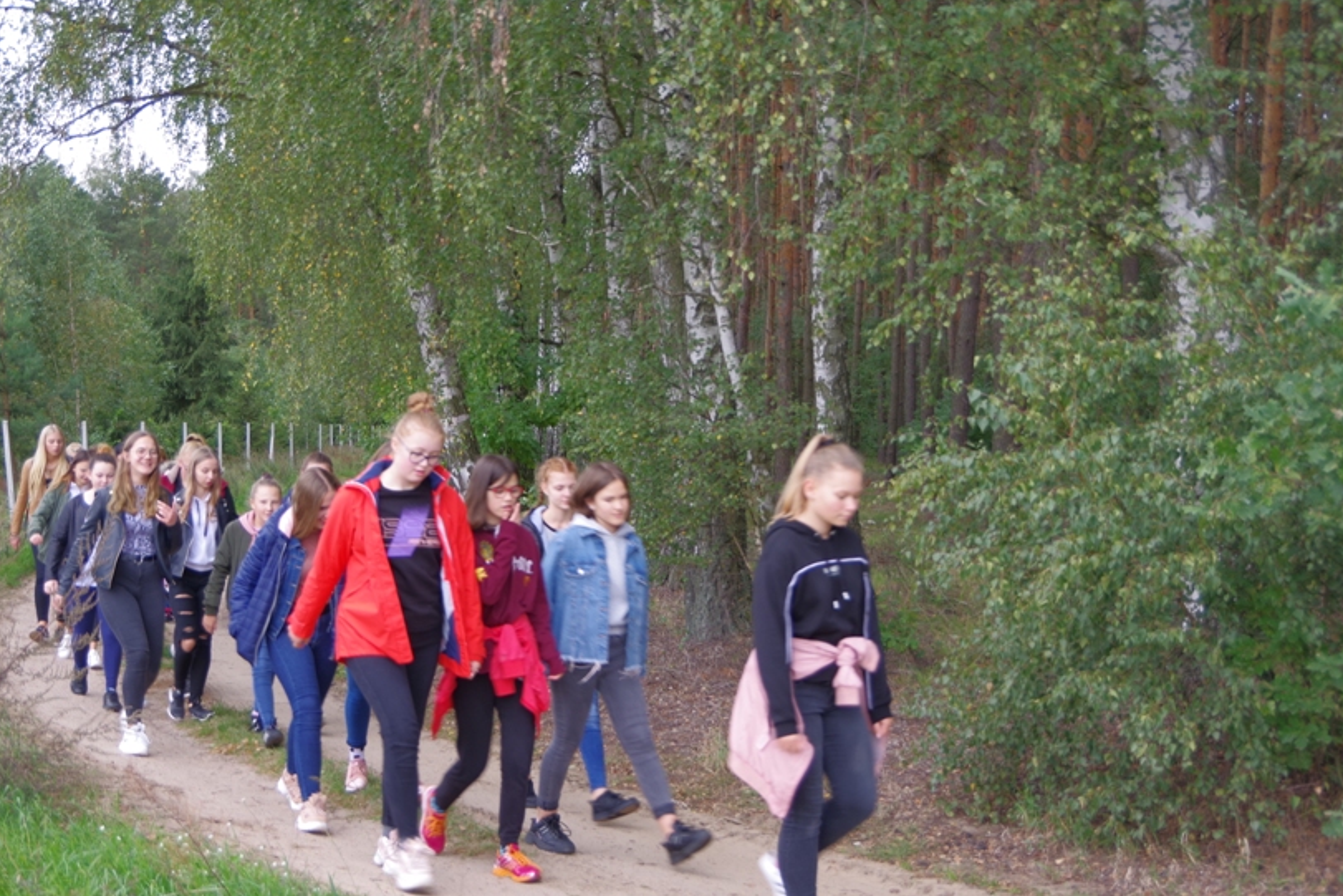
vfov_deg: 25.5
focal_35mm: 53
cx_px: 603
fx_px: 1977
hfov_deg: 37.5
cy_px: 531
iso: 100
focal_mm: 28
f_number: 4
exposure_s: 1/60
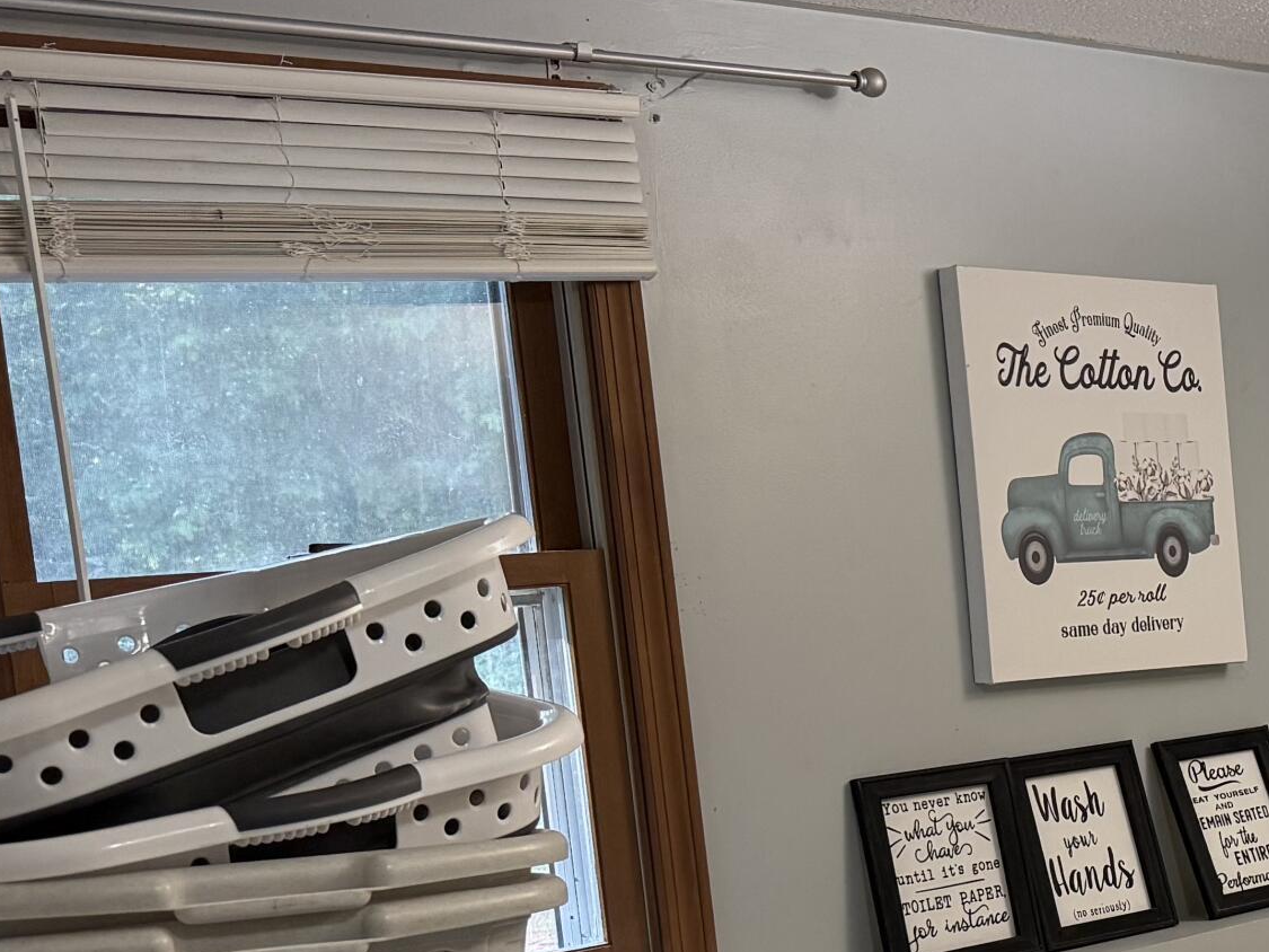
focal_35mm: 64
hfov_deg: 26.0
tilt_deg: -5.3
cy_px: 748
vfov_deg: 22.7
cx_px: 1631
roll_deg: +4.2
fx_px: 2346
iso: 320
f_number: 1.78
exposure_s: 1/120
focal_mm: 6.76
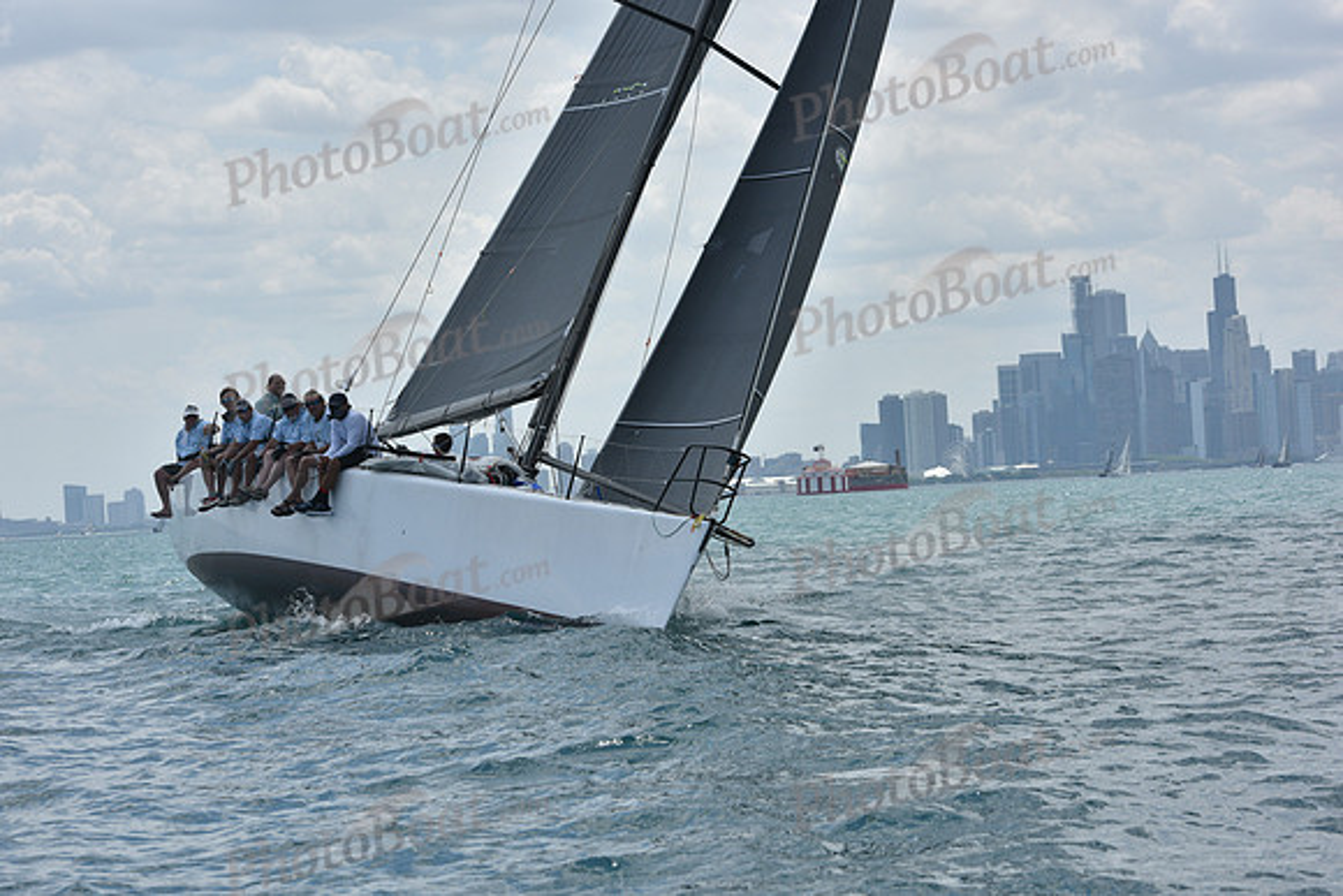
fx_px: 3657
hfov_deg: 20.8
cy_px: 448
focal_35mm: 98
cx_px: 672
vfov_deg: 14.0
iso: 250
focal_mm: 98
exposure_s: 1/1250
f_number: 9
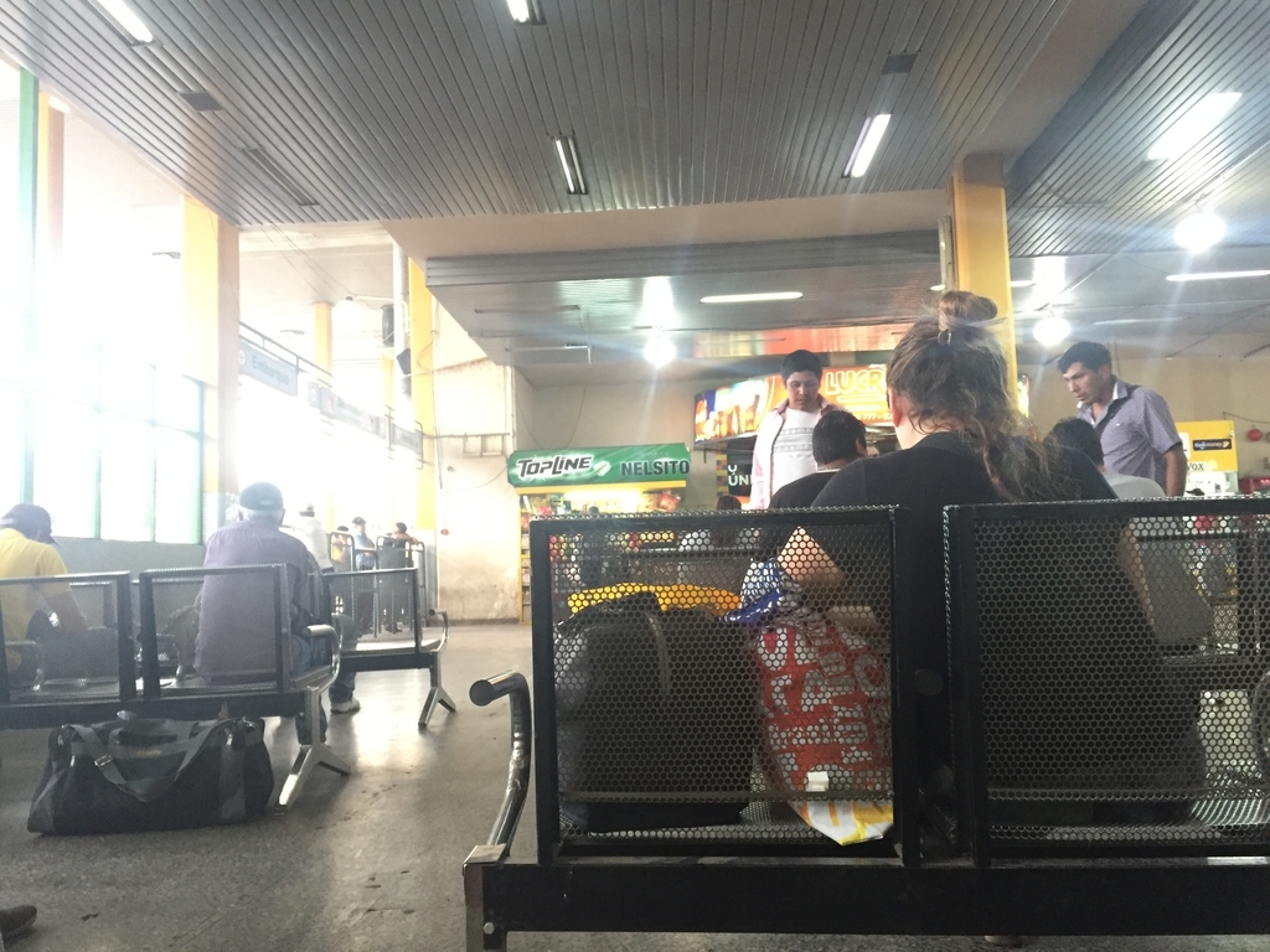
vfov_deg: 48.2
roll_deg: +1.9
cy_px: 476
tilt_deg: +4.9
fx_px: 1064
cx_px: 635
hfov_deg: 61.7
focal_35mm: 29
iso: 250
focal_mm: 4.15
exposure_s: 1/20
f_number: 2.2
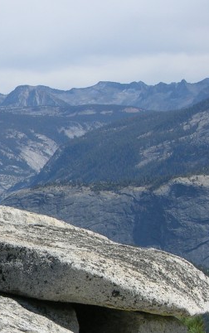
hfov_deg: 7.2
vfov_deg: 11.7
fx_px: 1619
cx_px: -158
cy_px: 225
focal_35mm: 178
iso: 50
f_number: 6.5
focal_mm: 16.8
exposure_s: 1/279
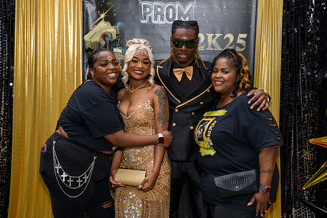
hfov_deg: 40.4
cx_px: 166
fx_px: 445
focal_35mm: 49
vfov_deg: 27.5
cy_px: 105
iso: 200
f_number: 5
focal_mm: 45
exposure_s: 1/60
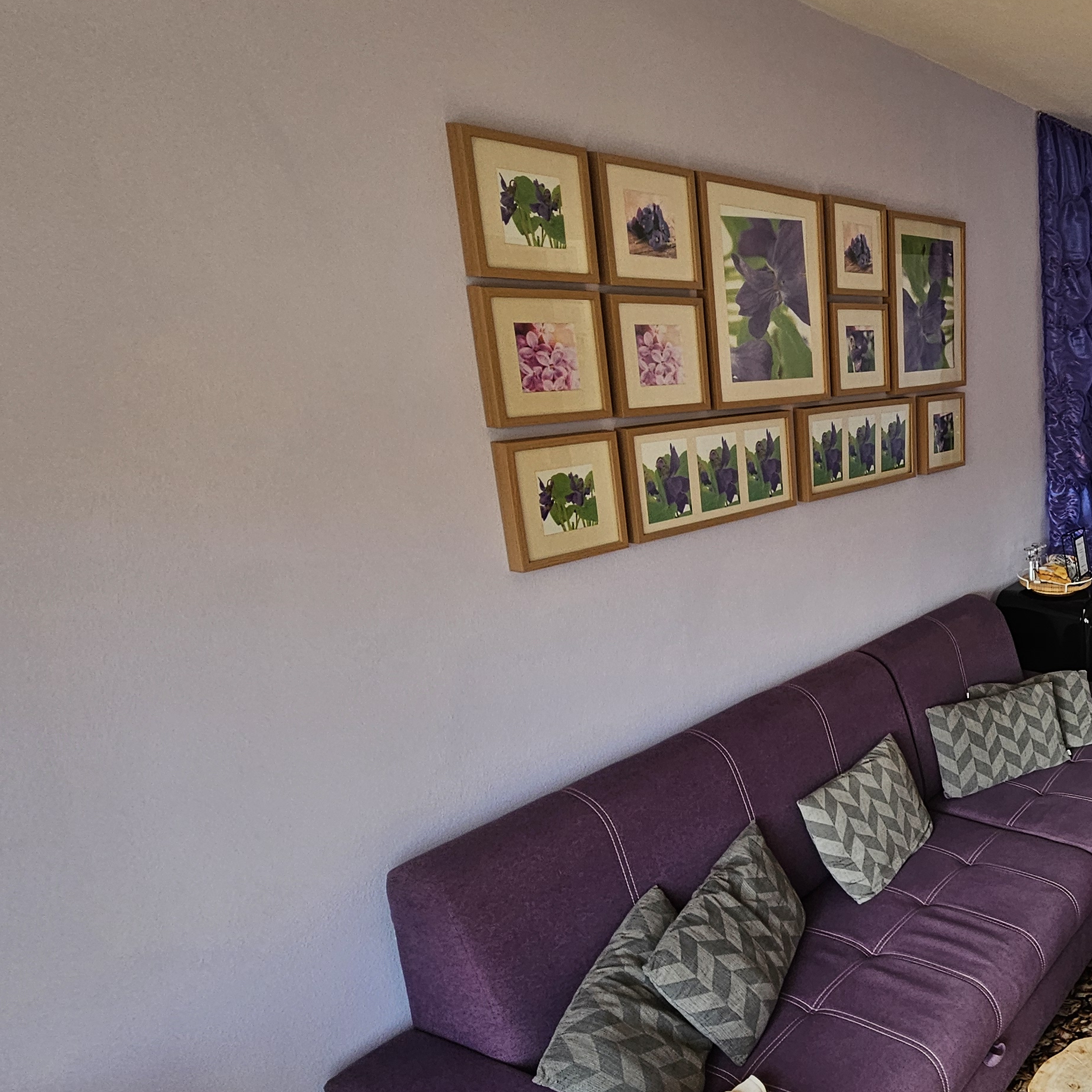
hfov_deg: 48.5
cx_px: 1149
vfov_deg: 62.7
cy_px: 616
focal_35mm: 25
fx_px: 892
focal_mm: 2.2
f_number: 2.2
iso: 80
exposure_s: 1/100
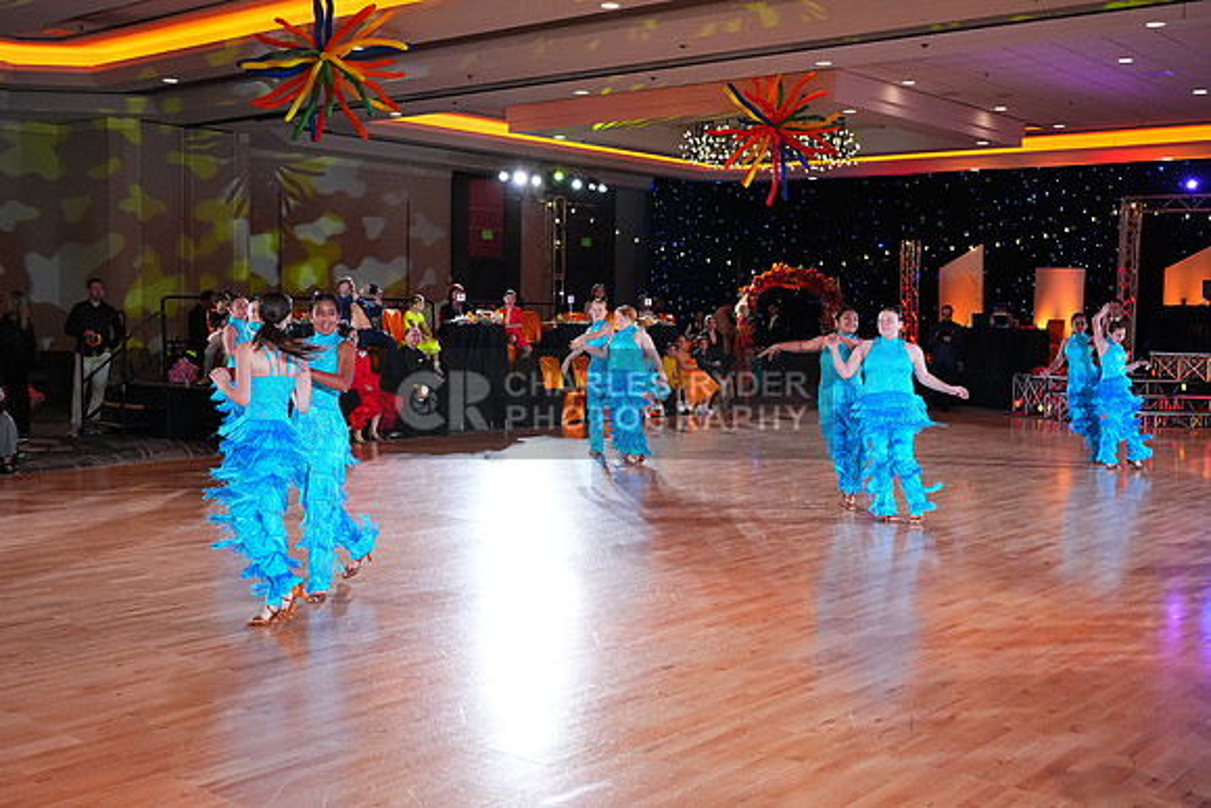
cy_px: 404
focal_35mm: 38
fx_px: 1279
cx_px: 606
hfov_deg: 50.7
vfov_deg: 35.1
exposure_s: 1/400
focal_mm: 38
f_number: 5.6
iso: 5000
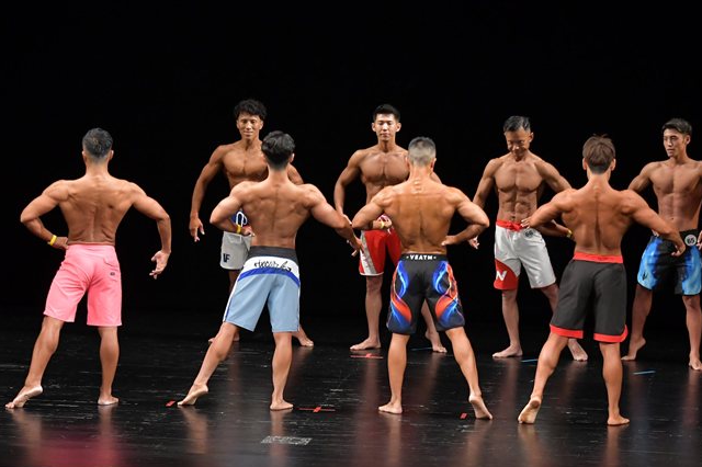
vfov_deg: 7.2
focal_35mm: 190
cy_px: 265
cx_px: 353
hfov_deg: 10.8
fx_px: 3703
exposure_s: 1/400
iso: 3200
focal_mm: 105
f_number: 5.6
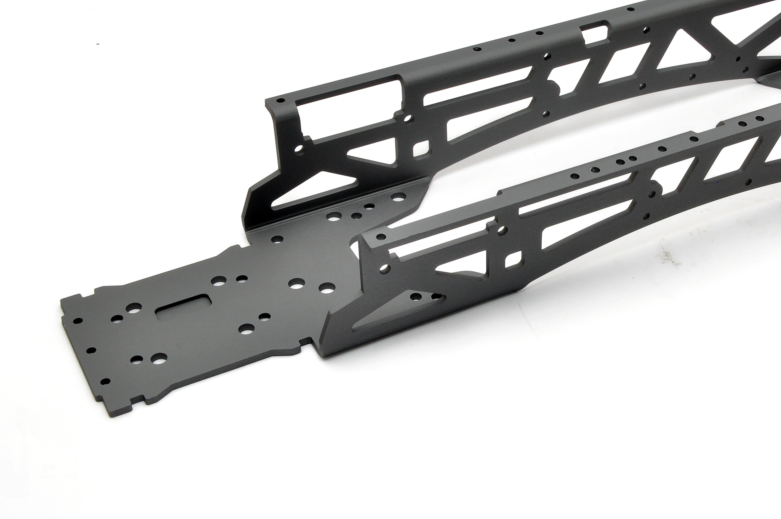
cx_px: 557
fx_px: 1517
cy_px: 171
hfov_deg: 28.6
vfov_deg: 19.3
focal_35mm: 70
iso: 400
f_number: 22
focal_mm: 32
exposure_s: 1/60
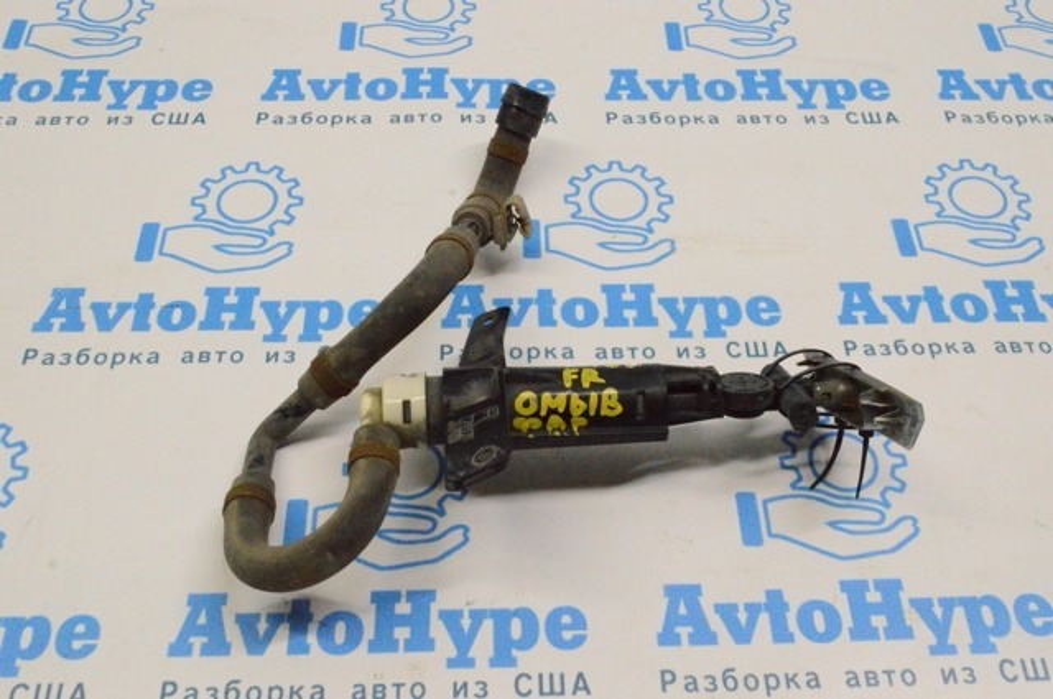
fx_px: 1139
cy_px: 350
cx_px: 526
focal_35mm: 39
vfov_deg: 34.1
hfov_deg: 49.6
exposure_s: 1/200
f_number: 16
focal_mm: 26
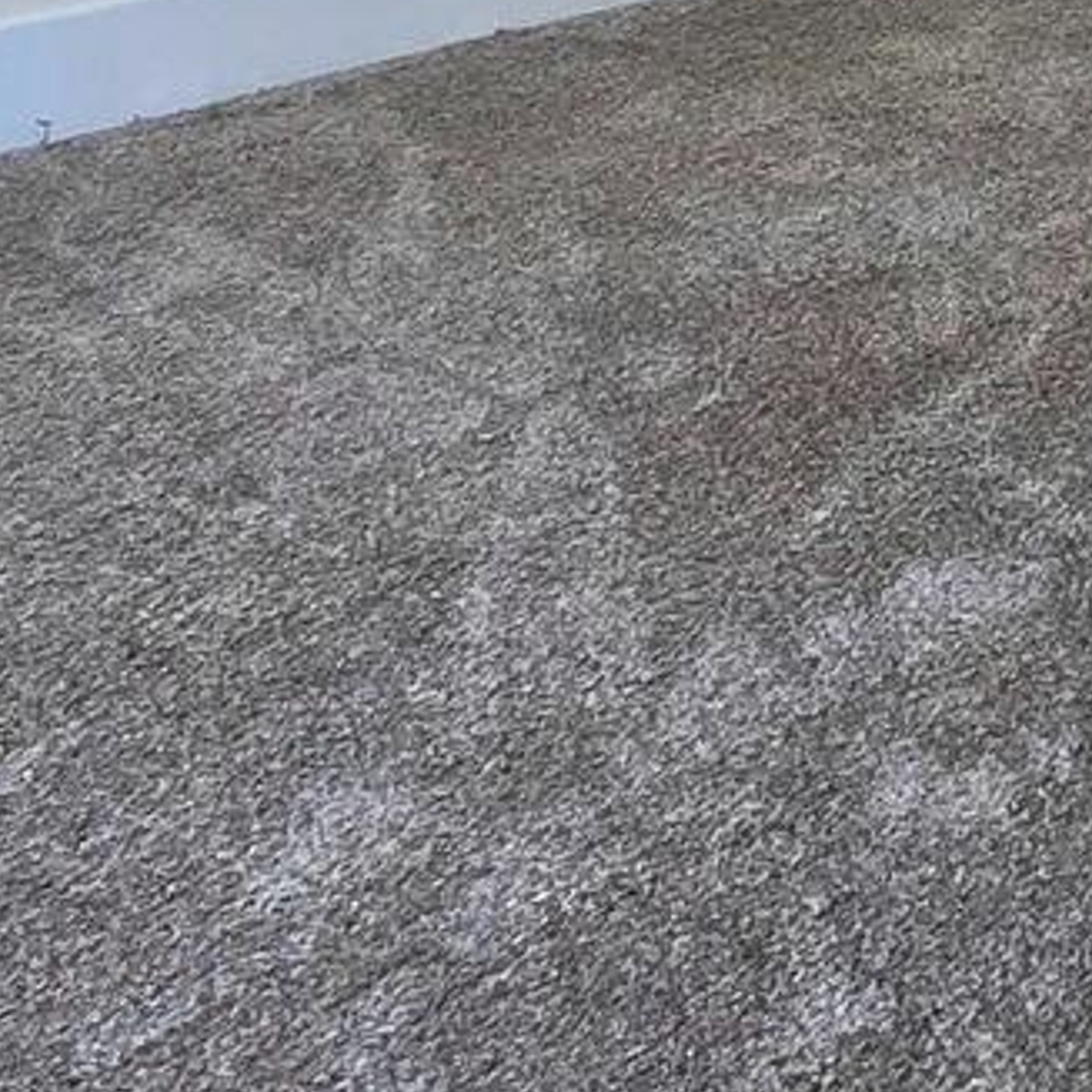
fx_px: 2570
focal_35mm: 72
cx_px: 1349
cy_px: -905
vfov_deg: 18.5
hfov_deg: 22.0
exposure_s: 1/60.2
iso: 250
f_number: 2.2
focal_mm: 2.2
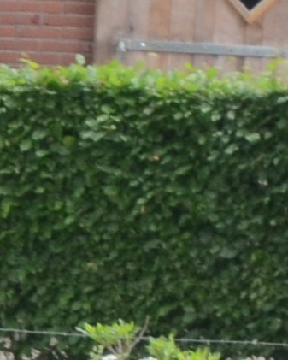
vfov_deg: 1.0
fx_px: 20332
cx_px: -230
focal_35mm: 1909
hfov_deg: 0.8
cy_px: 355
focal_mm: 116
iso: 400
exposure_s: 1/250
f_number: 5.6
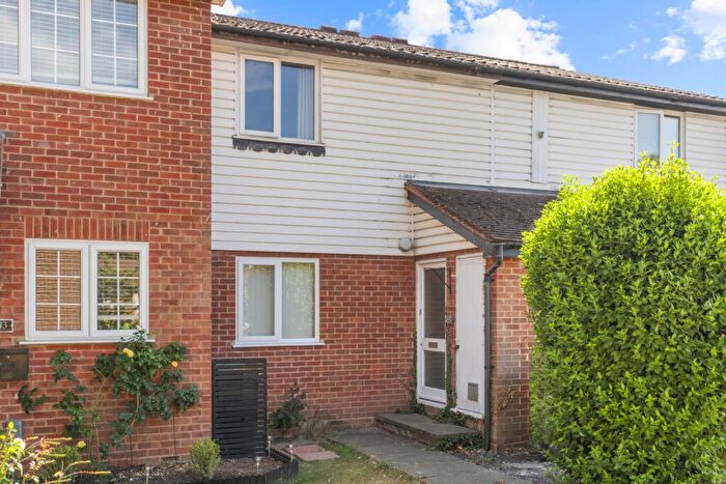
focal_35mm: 35
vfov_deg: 37.9
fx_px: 706
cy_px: 242
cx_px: 363
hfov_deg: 54.4
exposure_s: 1/160
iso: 320
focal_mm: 35
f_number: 7.1
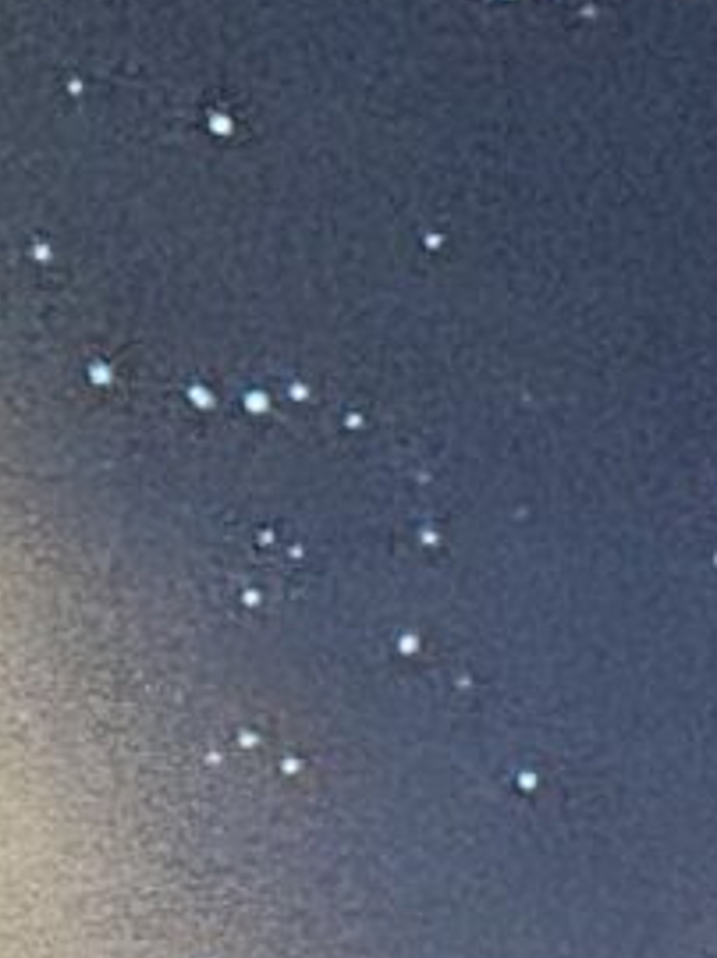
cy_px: 855
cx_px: 4540
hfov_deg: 1.9
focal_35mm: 731
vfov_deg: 2.7
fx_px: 20220
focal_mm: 9
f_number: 2.8
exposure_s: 1/40
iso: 500
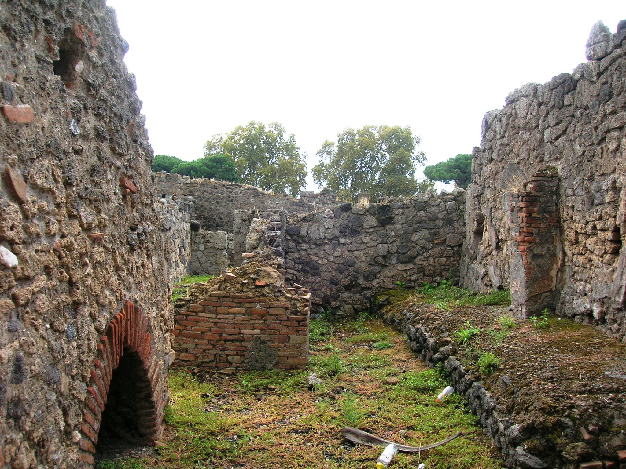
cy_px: 234
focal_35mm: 34
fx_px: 615
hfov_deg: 54.0
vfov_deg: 41.8
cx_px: 313
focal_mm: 5.7
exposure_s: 1/89
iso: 50
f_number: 4.9
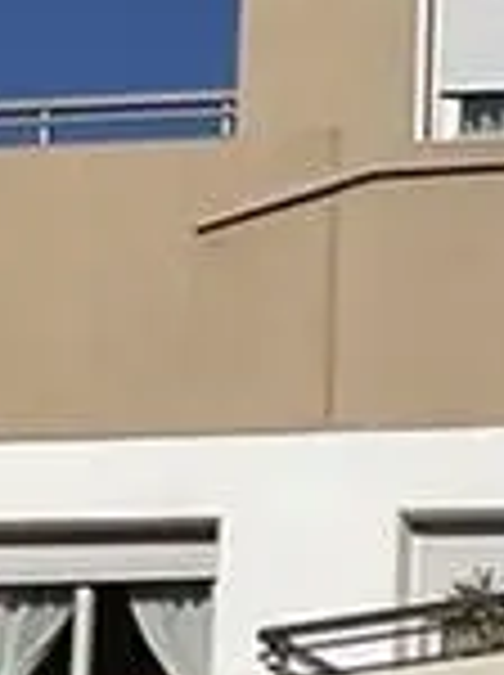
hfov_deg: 6.6
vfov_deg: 9.5
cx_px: 1418
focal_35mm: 206
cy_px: 826
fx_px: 4011
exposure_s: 1/6536
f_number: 1.8
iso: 16
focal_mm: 3
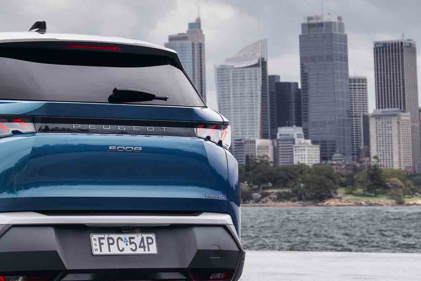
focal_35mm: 135
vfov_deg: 10.2
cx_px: -77
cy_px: 133
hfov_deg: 14.7
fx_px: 1579
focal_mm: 45
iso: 200
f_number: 7.1
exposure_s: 1/160
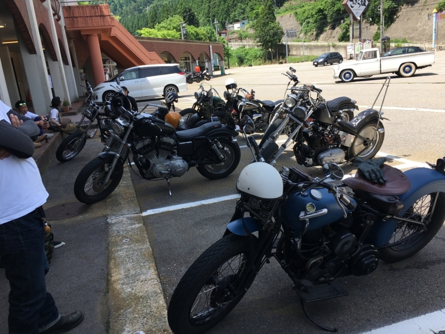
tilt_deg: -12.9
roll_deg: +5.9
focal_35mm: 29
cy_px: 167
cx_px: 222
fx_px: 373
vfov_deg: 48.2
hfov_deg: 61.7
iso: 25
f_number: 2.2
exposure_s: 1/651
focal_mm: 4.15
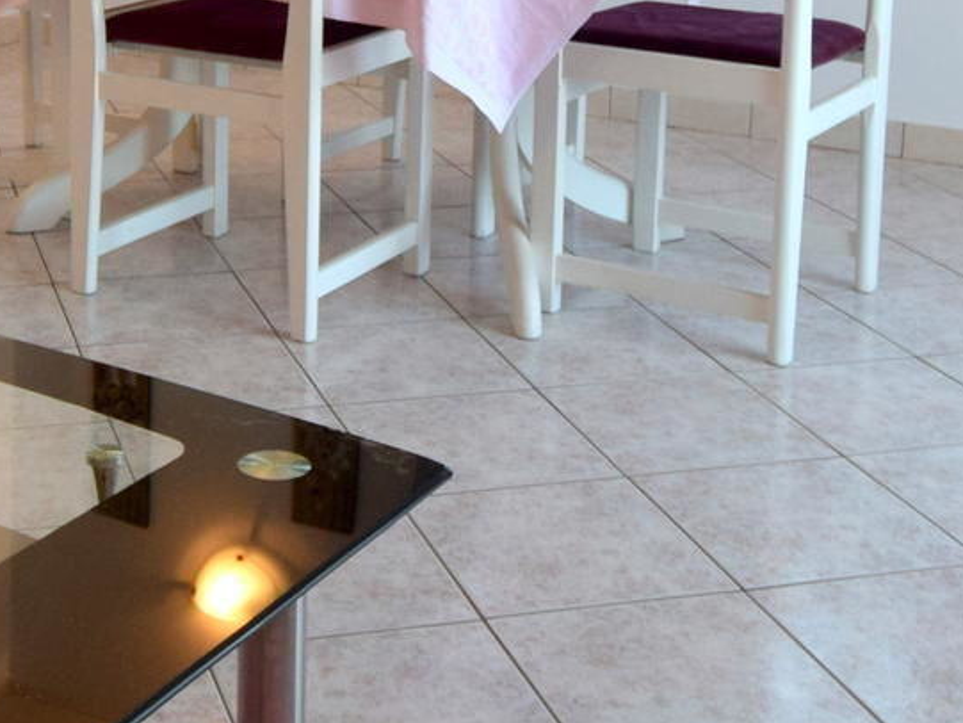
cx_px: 262
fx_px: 1781
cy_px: -128
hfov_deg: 29.9
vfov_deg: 21.4
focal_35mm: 64
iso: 400
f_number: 4.5
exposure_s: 1/80
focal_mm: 10
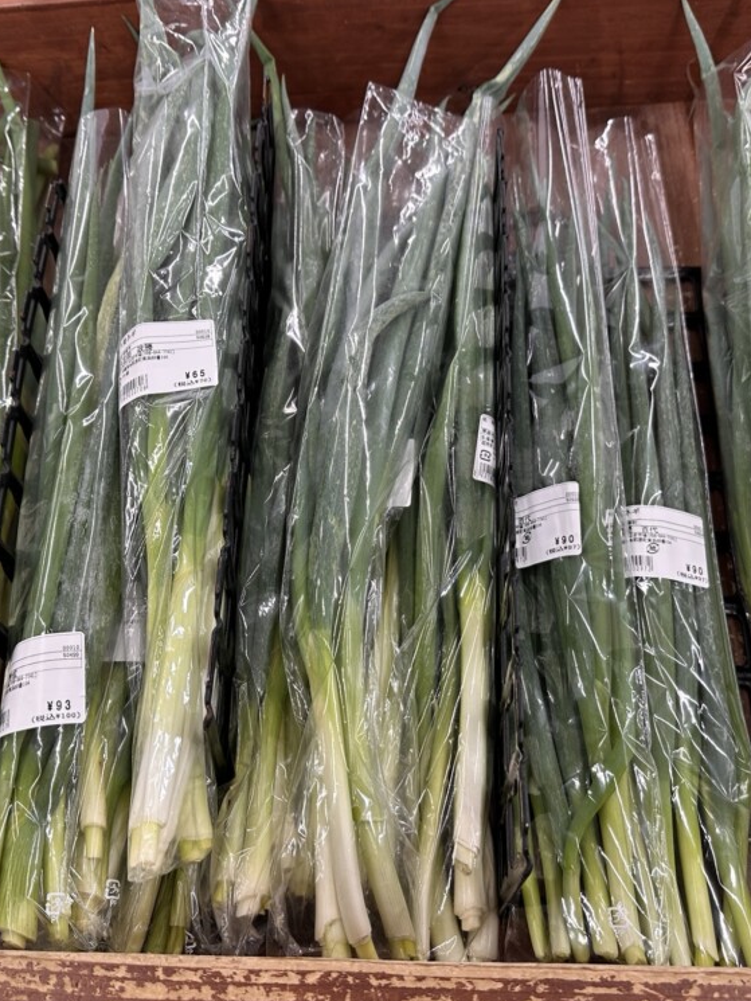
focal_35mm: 33
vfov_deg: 55.3
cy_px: 505
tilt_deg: -53.3
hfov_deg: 42.9
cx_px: 347
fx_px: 954
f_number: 1.78
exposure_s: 1/120
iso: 125
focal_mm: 6.86
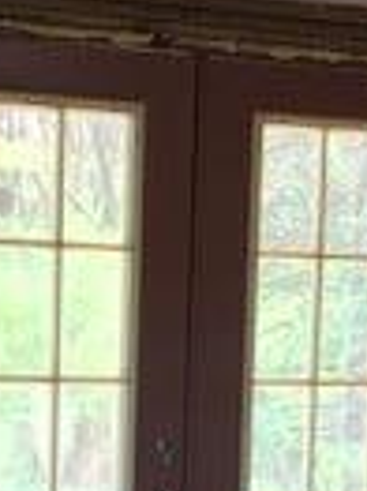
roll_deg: -1.2
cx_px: 240
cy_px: 543
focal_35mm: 137
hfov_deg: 10.8
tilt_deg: -8.1
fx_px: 1940
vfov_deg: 14.1
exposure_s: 1/40
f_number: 1.8
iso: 25
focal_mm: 3.99
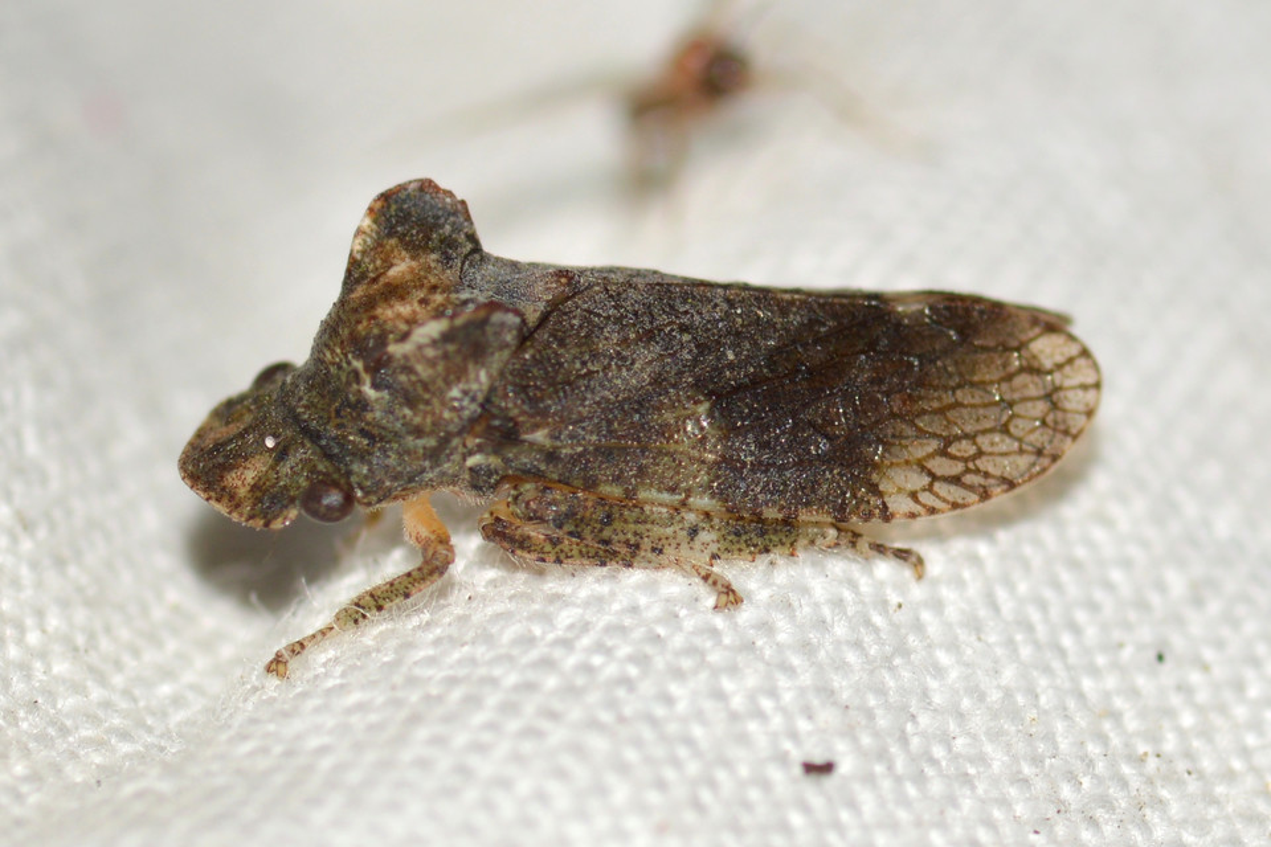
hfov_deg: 13.7
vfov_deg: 9.1
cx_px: 636
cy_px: 424
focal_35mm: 150
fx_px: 5295
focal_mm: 100
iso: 100
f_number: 13
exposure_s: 1/200
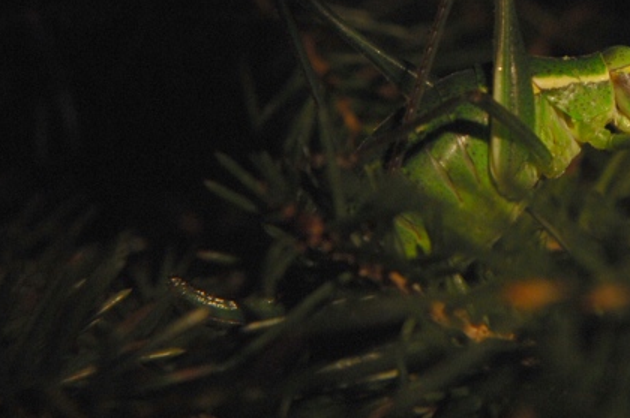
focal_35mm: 256
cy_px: 64
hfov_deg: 8.0
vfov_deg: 5.3
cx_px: 644
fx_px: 4475
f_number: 9
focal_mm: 70
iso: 320
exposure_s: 1/160
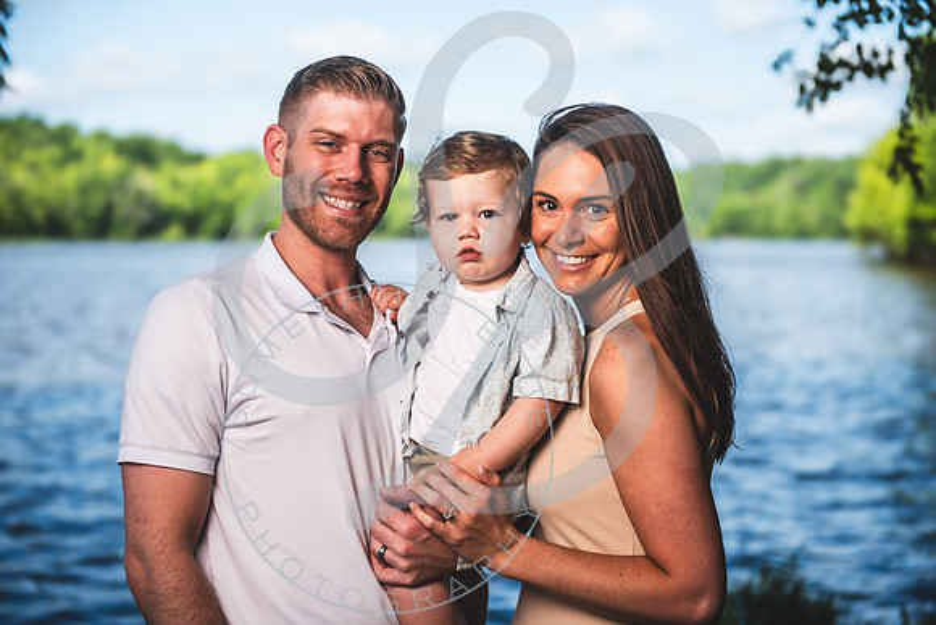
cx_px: 468
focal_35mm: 62
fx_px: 1624
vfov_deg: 21.8
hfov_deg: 32.2
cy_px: 312
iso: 100
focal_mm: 62
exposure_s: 1/800
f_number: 2.8
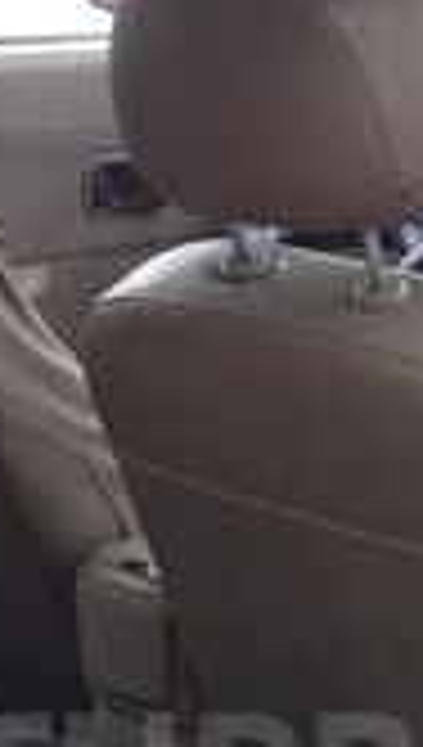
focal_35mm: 134
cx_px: 410
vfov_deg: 15.6
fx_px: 2658
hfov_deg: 9.0
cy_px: 781
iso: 50
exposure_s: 1/33
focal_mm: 3.3
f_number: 2.2
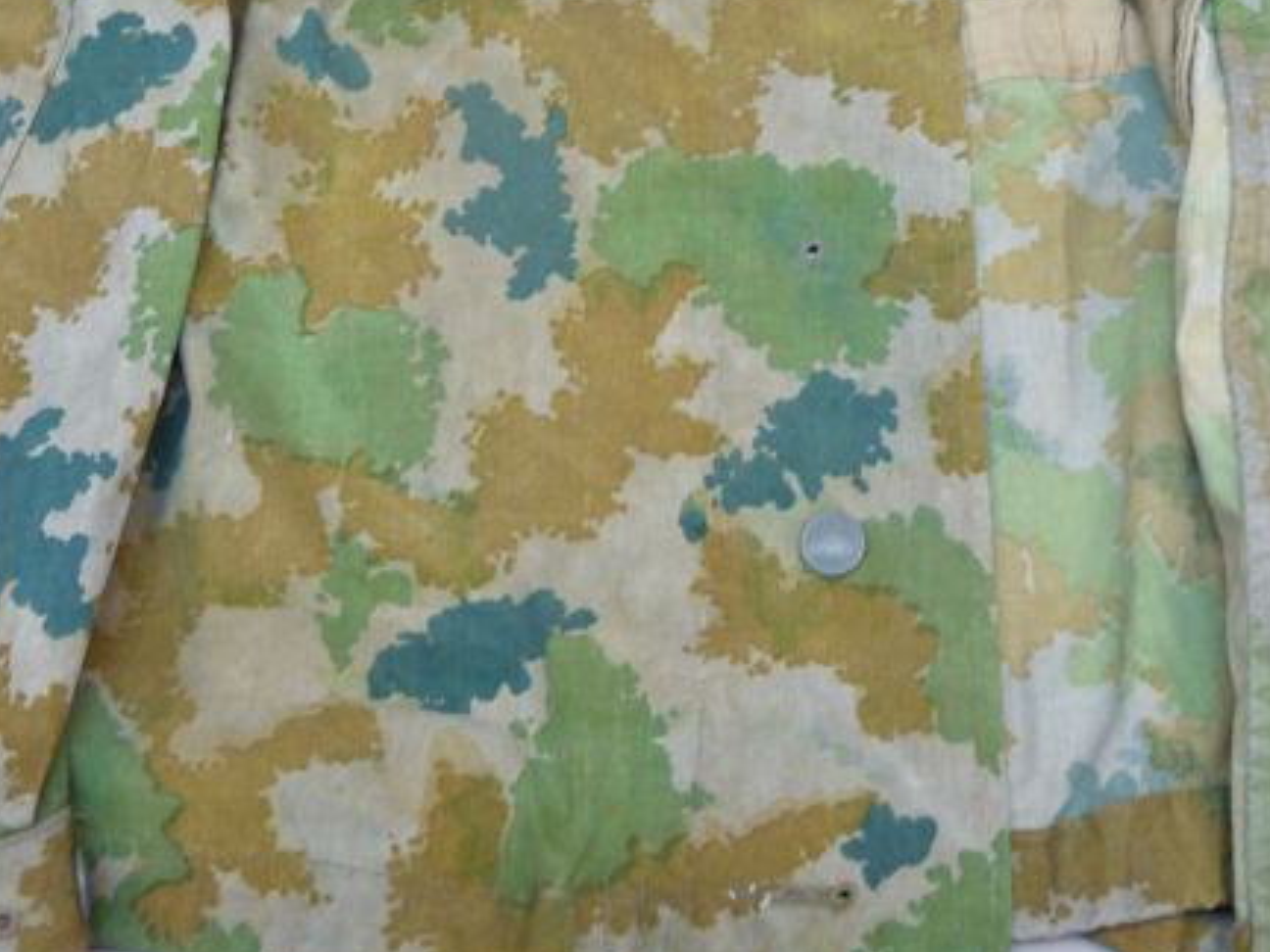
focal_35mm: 50
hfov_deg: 38.0
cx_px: 776
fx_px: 1834
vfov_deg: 28.2
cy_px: 135
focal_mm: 4.8
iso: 160
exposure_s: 1/30
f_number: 2.8
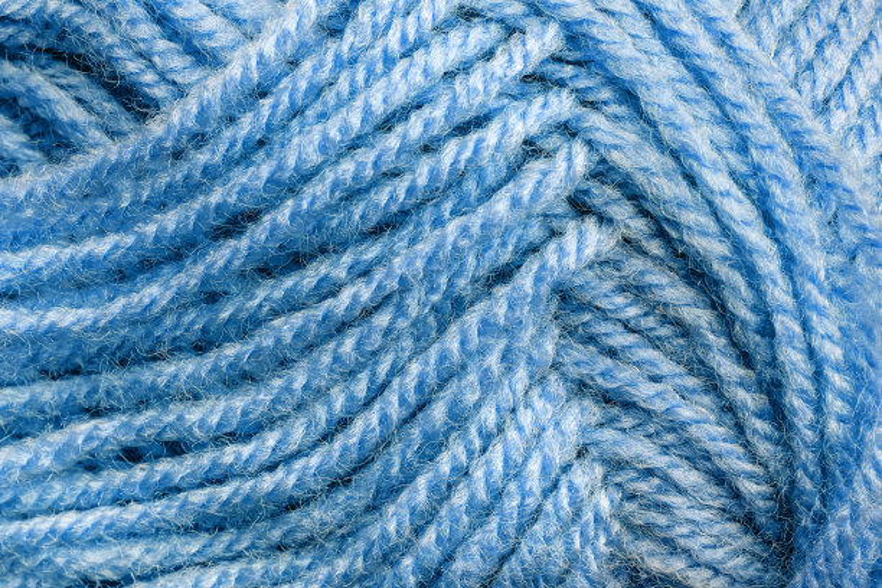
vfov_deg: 22.6
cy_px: 294
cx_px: 441
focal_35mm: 60
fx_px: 1470
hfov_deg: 33.4
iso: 100
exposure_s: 2.5
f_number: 18
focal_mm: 60
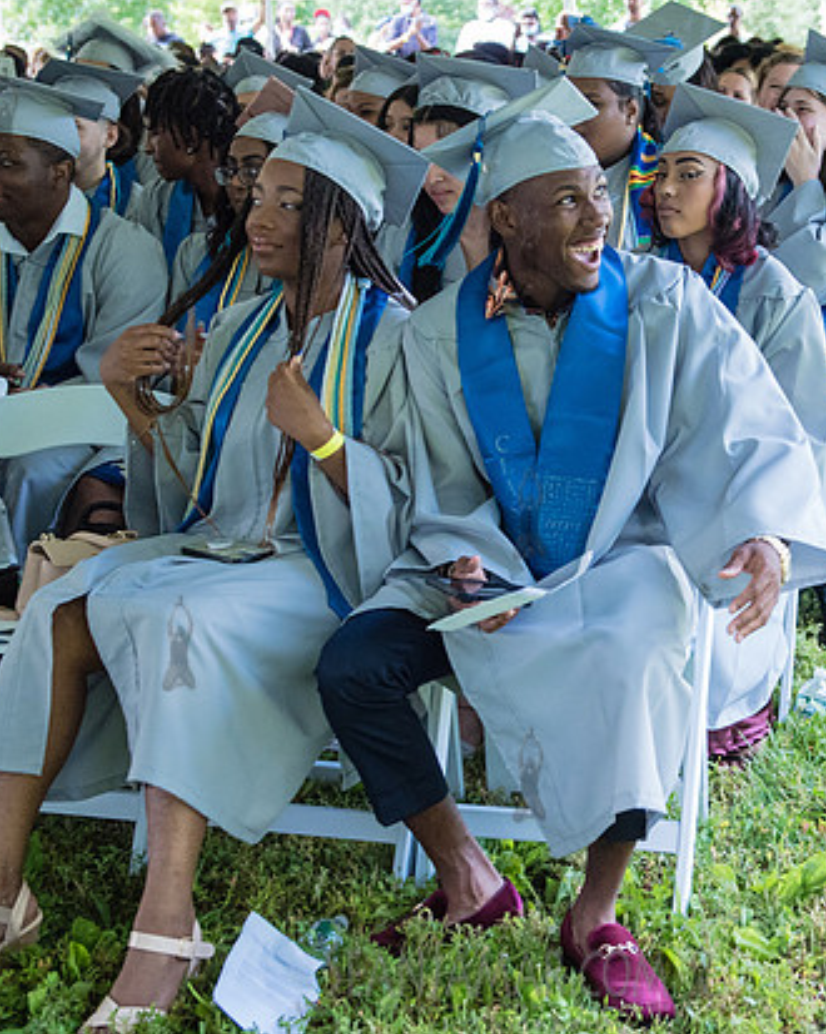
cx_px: 624
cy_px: 538
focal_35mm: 69
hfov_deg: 21.9
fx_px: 2110
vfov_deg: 27.5
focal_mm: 38
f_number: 4
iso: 2500
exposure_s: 1/500
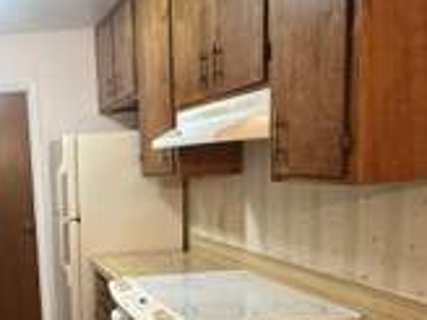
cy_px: 255
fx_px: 506
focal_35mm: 41
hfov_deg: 40.1
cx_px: -3
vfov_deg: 34.1
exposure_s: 1/60
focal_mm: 2.22
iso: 640
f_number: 2.2
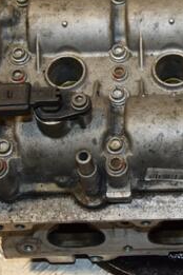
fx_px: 657
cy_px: 65
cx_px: 171
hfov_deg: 15.6
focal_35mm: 86
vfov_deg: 23.3
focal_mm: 25
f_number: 5.6
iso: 800
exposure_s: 1/200
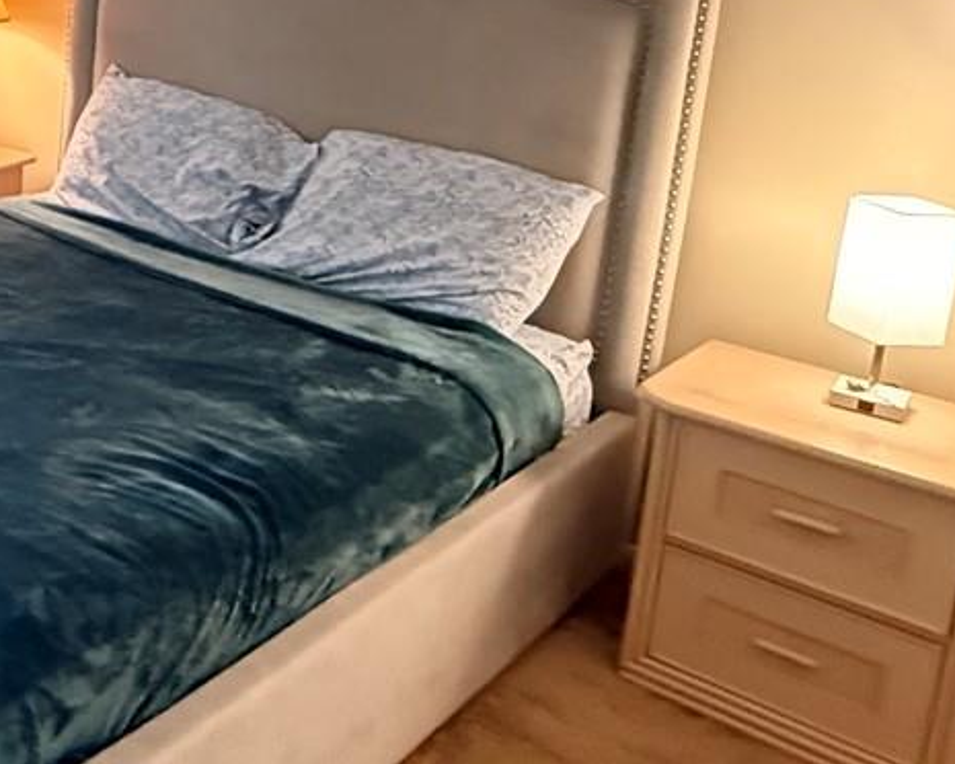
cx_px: -173
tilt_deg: -9.9
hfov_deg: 32.9
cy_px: 92
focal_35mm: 47
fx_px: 1328
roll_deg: -3.0
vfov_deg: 30.8
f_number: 2.2
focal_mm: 2.22
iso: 1600
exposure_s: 1/40
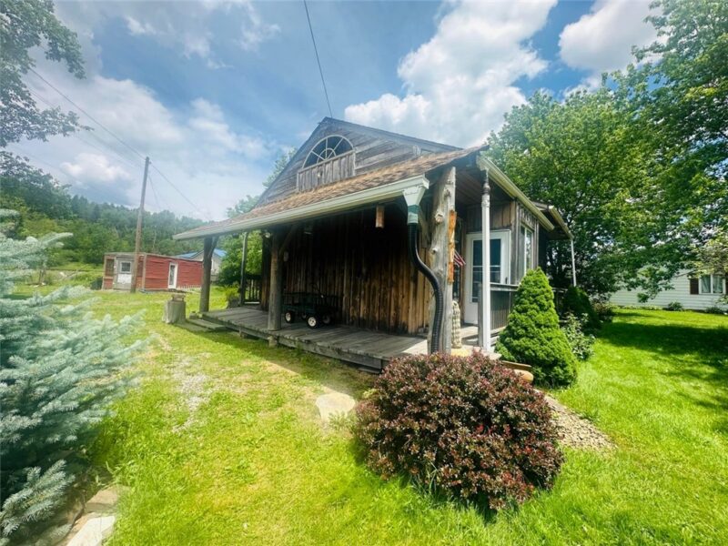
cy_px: 273
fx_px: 294
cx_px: 364
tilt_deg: +2.6
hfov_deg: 102.1
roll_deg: -1.9
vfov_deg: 85.7
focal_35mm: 14
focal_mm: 2.22
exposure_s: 1/690
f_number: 2.2
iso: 40
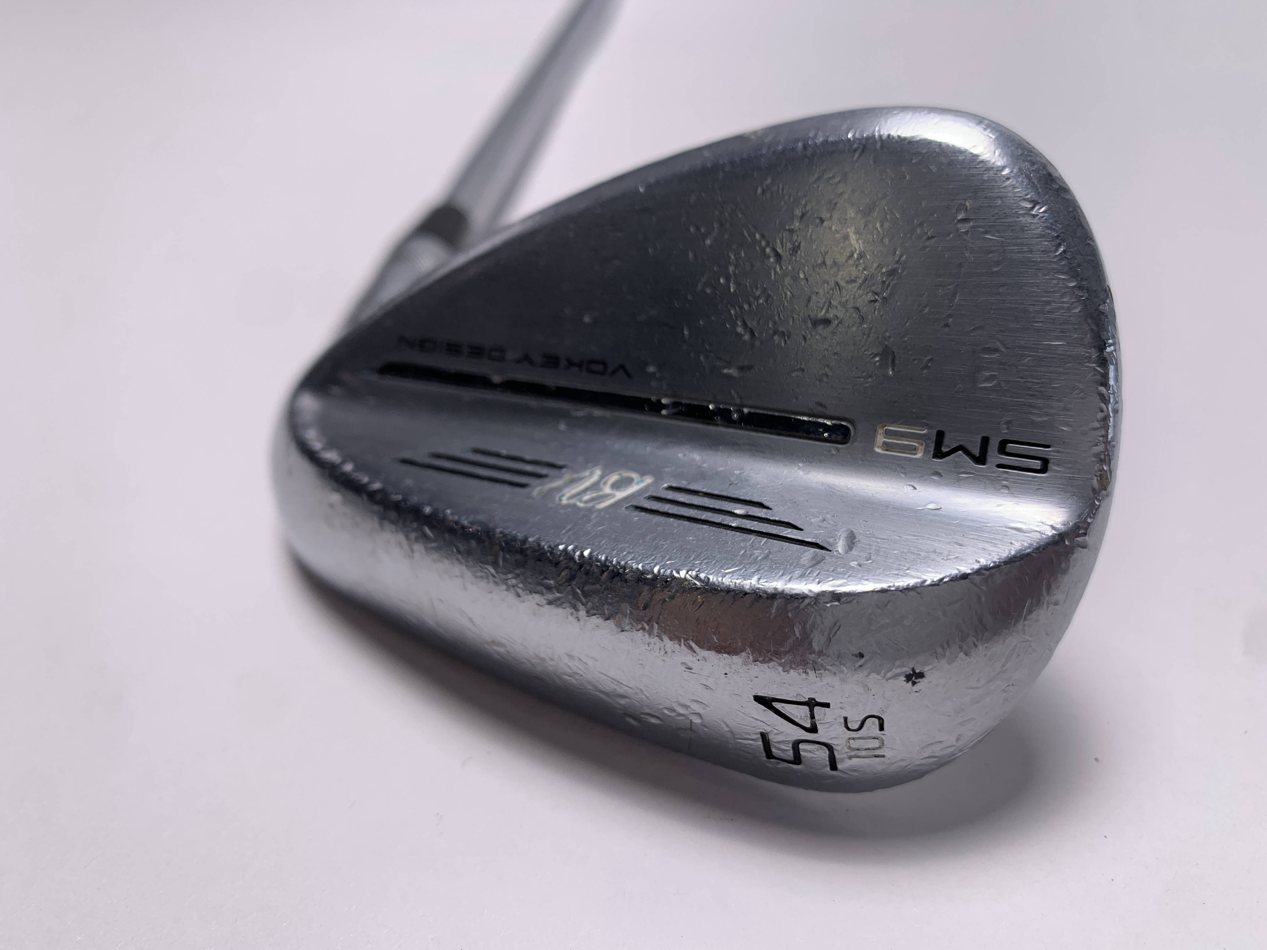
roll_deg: +3.7
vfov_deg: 53.1
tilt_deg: -33.3
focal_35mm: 26
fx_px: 952
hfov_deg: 67.3
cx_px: 634
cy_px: 475
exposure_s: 1/404
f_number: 1.8
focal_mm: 4.25
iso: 25
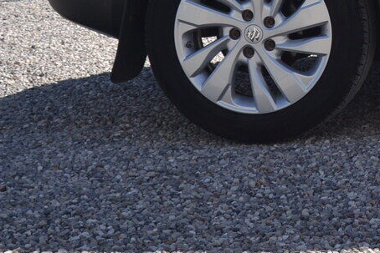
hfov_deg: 11.5
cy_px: -132
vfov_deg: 8.1
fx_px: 1742
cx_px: 703
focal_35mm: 165
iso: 100
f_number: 8
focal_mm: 26
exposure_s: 1/250
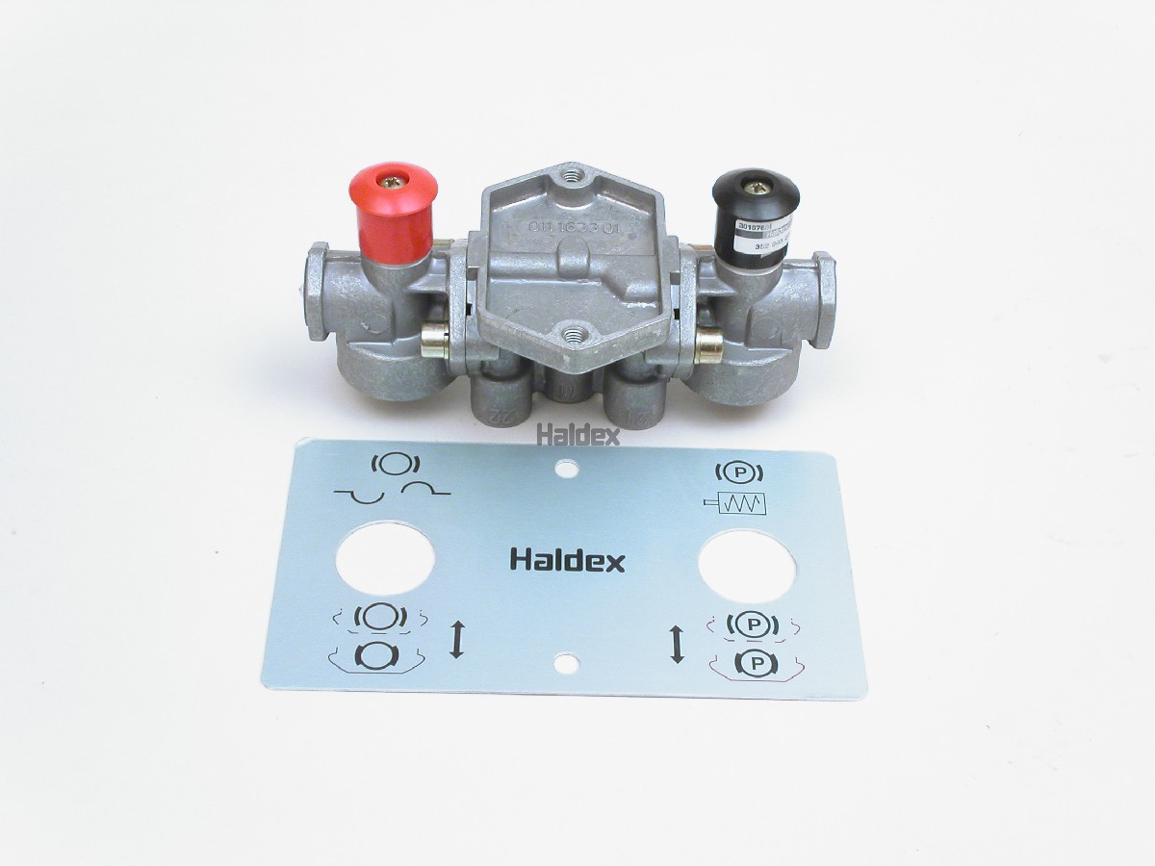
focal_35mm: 55
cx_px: 578
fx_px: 1835
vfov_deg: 26.6
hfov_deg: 34.9
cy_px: 433
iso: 100
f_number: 6.7
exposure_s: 1
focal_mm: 11.3
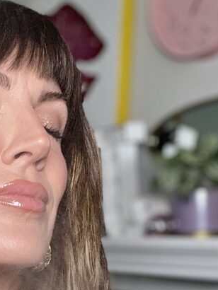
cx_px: -26
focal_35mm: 75
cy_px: 293
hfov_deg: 18.8
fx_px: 629
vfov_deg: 24.7
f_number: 2.2
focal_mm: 2.71
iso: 100
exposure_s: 1/100
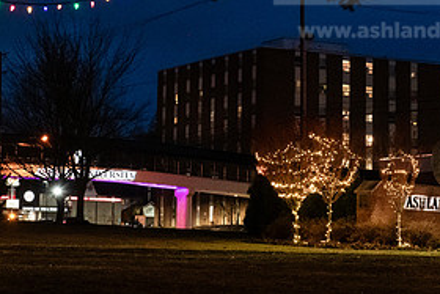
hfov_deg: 17.1
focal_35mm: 120
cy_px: 64
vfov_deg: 11.4
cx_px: 226
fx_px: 1467
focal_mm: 58
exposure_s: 1/25
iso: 4000
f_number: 7.1
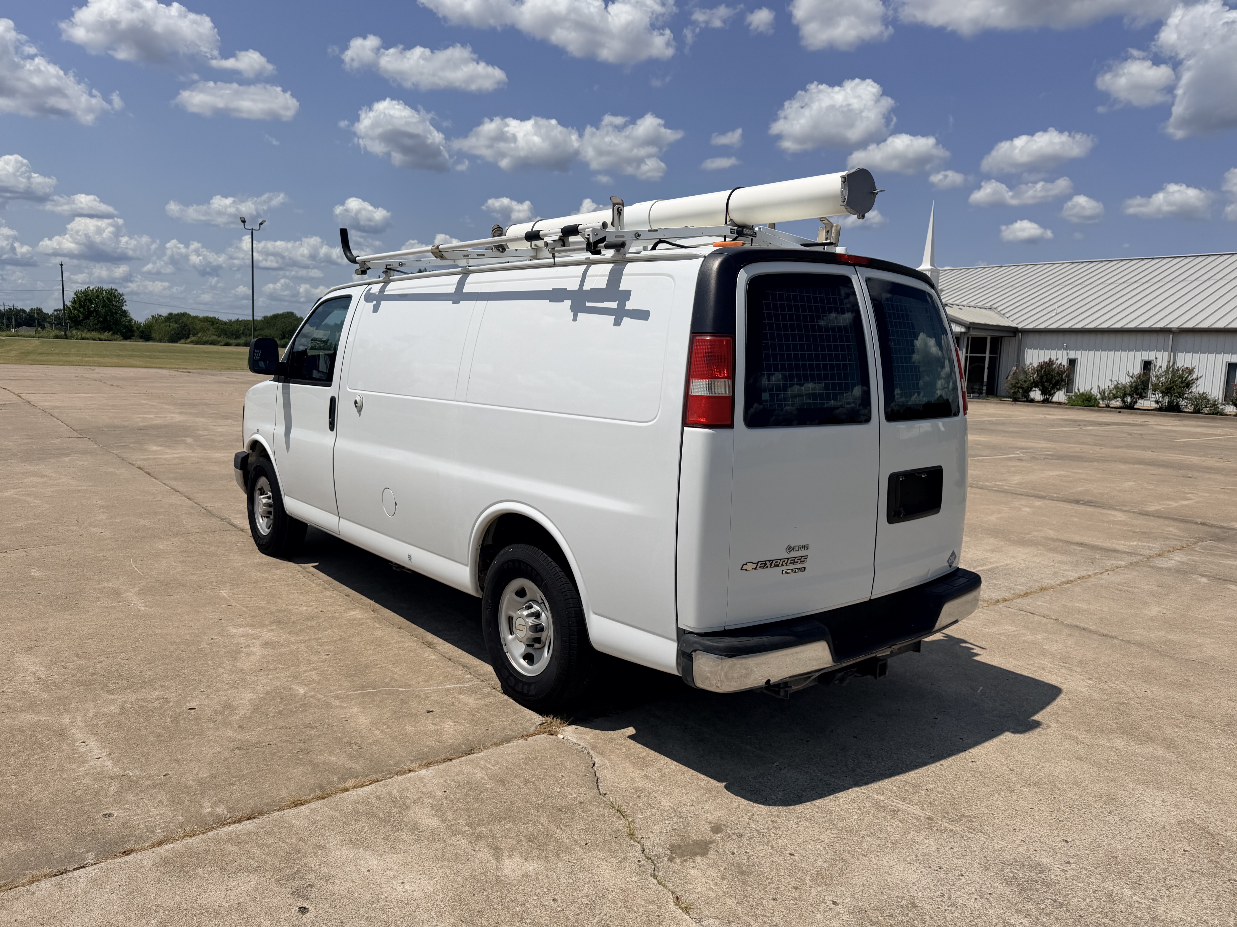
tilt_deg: -7.2
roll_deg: -2.0
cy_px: 464
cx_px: 618
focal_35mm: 24
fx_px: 858
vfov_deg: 56.8
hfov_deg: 71.6
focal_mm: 6.76
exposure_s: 1/14286
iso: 80
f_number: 1.78
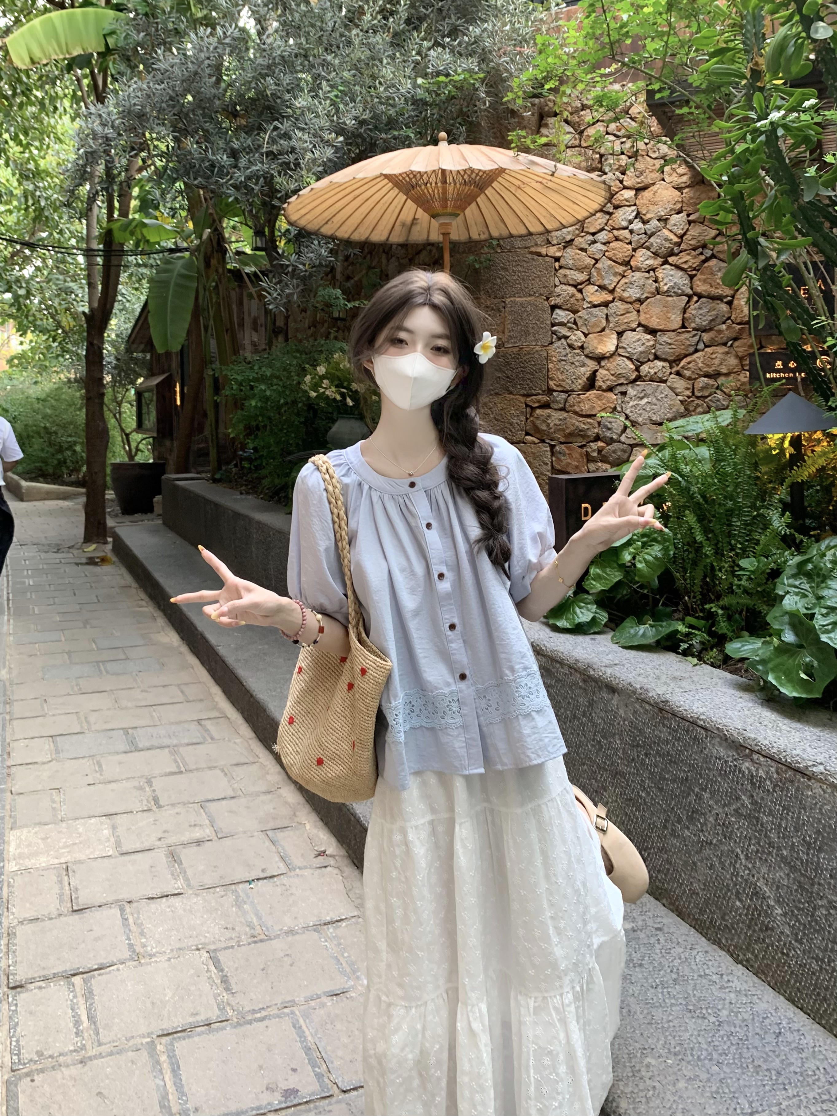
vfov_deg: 67.3
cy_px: 558
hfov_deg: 53.1
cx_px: 418
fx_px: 838
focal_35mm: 26
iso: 100
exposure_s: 1/85
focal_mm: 4.25
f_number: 1.8
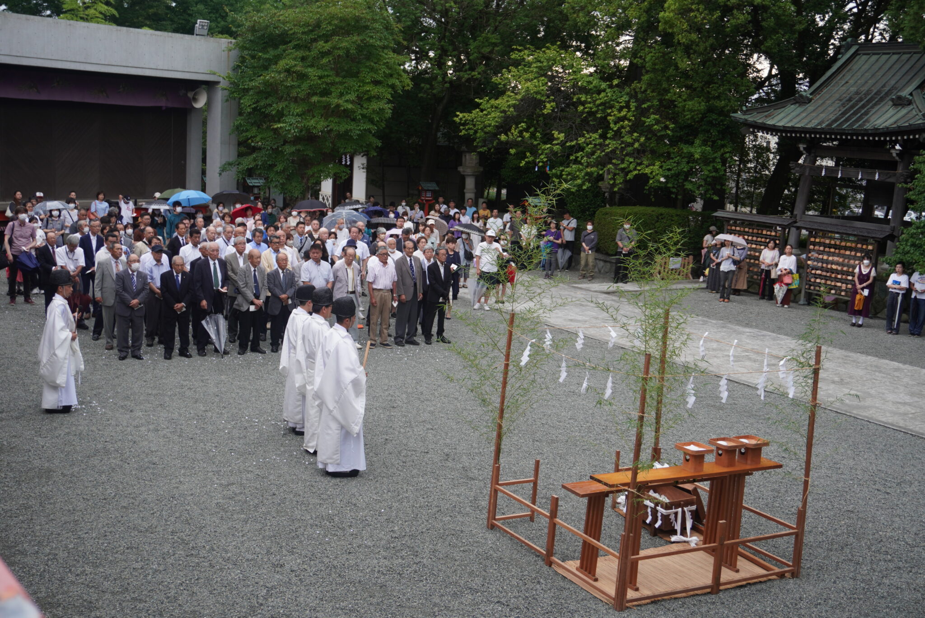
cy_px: 309
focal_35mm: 40
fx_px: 1041
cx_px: 462
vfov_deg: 33.1
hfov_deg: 47.9
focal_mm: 27
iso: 125
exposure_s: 1/160
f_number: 4.5
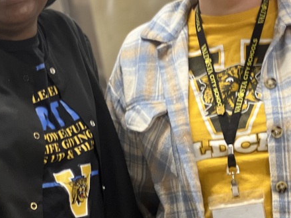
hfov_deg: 11.0
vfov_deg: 8.3
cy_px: 42
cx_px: 224
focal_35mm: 179
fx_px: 1505
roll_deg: +10.0
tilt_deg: -9.7
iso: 250
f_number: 2.8
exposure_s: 1/40
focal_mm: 9
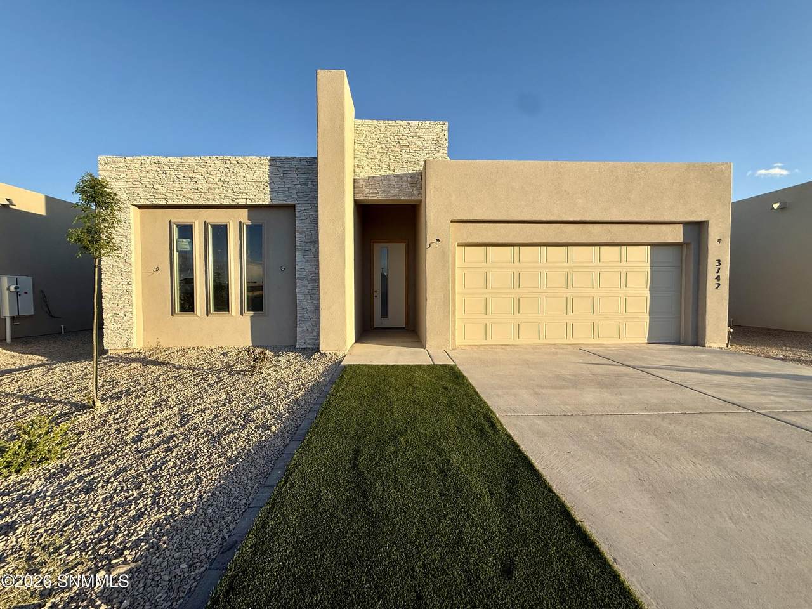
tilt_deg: -1.8
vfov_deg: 85.7
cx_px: 406
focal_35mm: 14
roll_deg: +0.0
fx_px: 328
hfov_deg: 102.1
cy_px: 304
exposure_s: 1/888
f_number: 2.2
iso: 50
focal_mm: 2.22
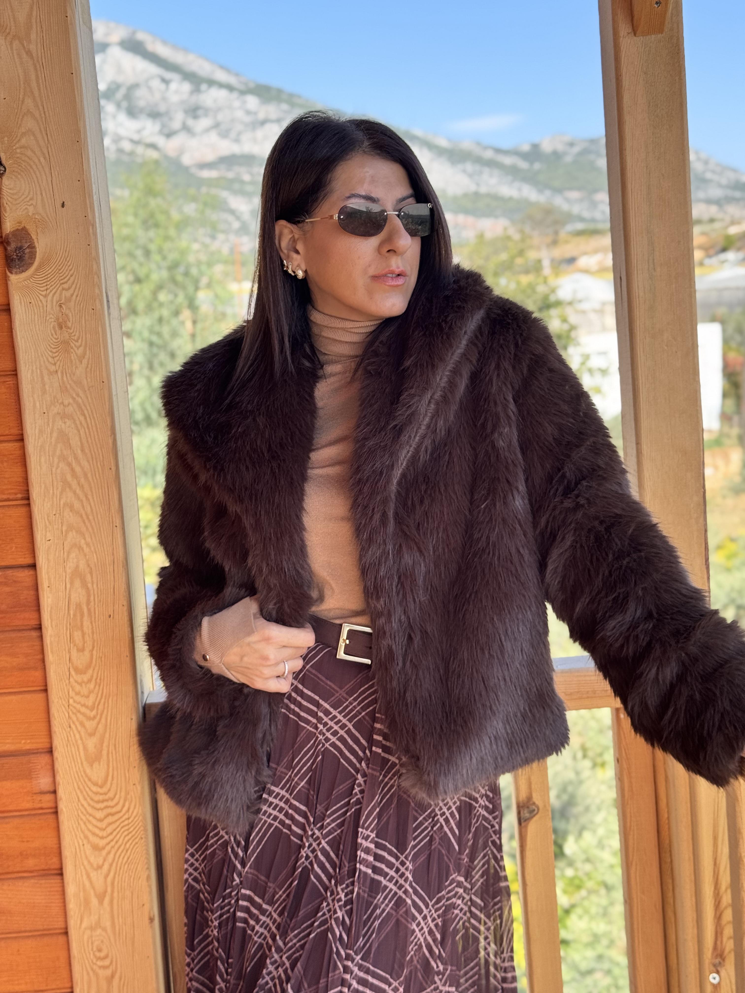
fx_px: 1377
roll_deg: +3.3
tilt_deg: -6.9
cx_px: 372
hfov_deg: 30.3
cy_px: 496
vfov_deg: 39.7
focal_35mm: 48
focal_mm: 6.76
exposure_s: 1/913
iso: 64
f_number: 1.78
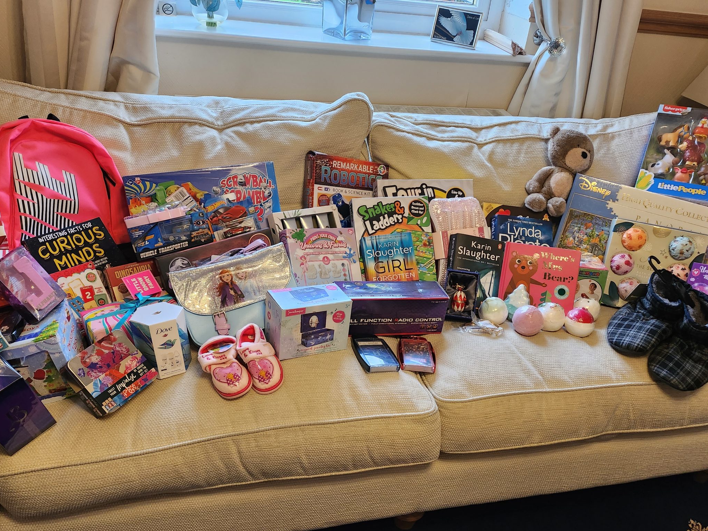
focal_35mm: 30
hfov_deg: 59.9
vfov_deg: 46.7
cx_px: 367
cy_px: 293
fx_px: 614
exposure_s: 1/100
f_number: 1.8
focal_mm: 5
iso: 400
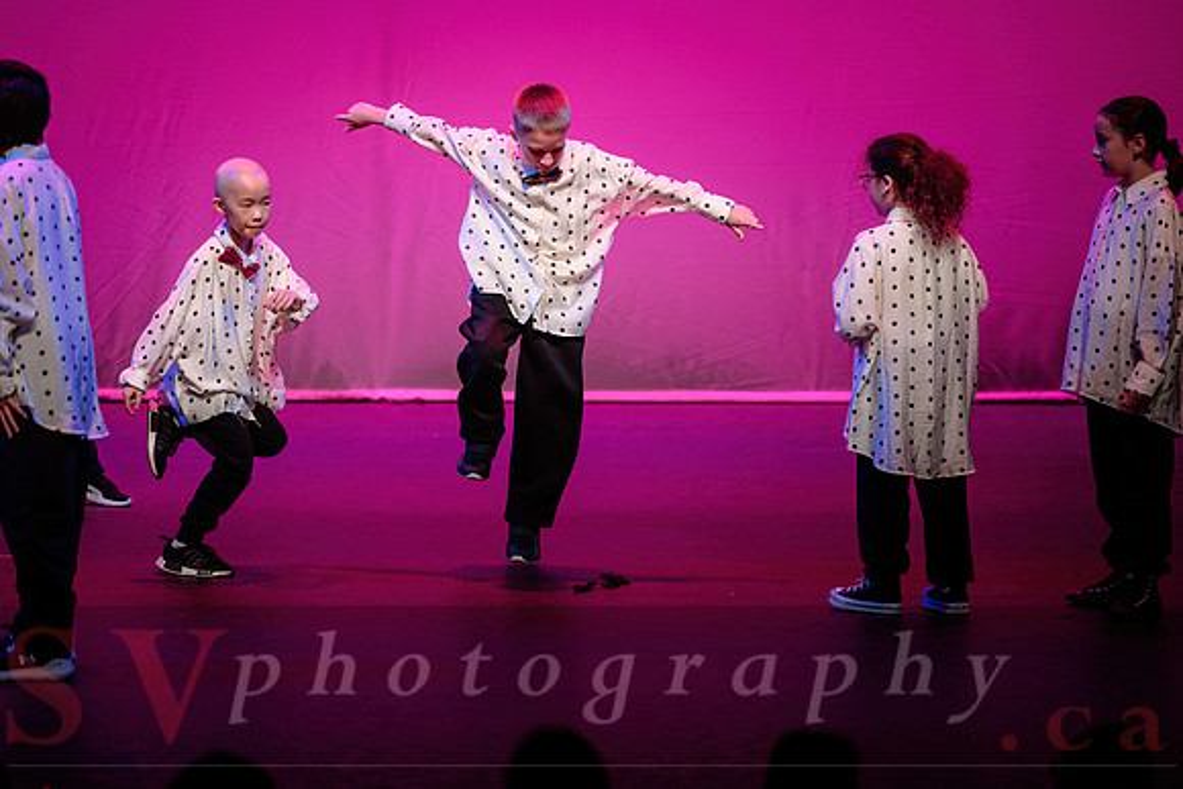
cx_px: 602
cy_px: 394
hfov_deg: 10.5
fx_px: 6440
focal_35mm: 196
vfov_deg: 7.0
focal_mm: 190
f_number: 2.8
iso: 1250
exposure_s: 1/500
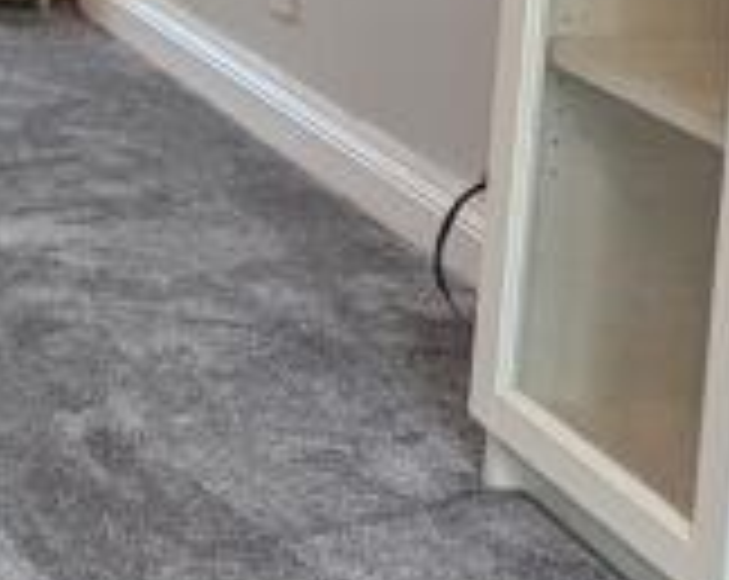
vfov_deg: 14.2
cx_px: -702
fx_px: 2132
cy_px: -353
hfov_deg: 15.6
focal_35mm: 99
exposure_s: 1/100
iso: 279
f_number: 2.2
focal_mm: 2.35
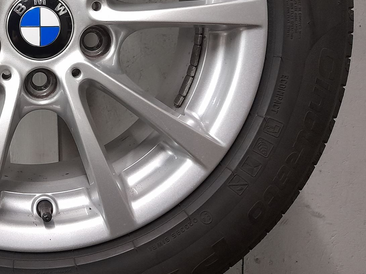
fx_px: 497
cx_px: 32
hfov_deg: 37.6
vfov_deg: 29.6
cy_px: 26
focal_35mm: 47
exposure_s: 1/25
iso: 400
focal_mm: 4.6
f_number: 2
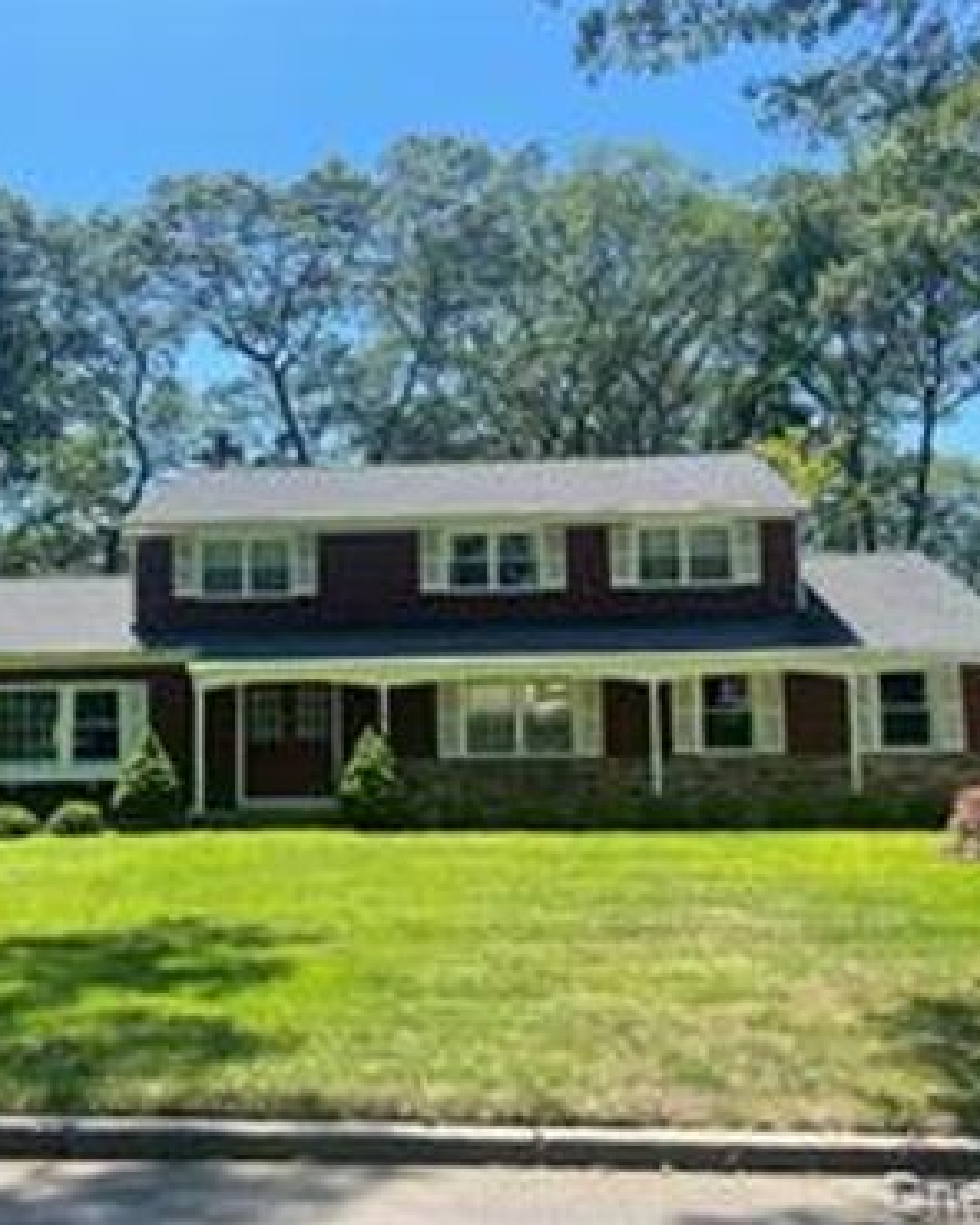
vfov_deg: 54.2
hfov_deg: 44.4
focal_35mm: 33
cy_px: 611
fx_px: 1196
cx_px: 414
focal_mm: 5.1
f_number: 1.6
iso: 32
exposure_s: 1/1294
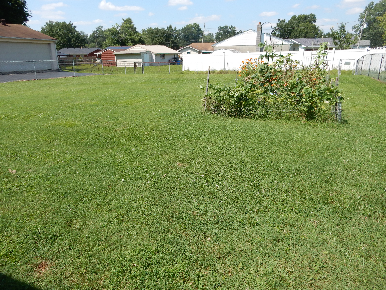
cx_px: 193
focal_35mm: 25
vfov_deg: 54.9
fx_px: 279
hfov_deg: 69.4
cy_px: 145
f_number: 3.7
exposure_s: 1/1000
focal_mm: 4.5
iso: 125
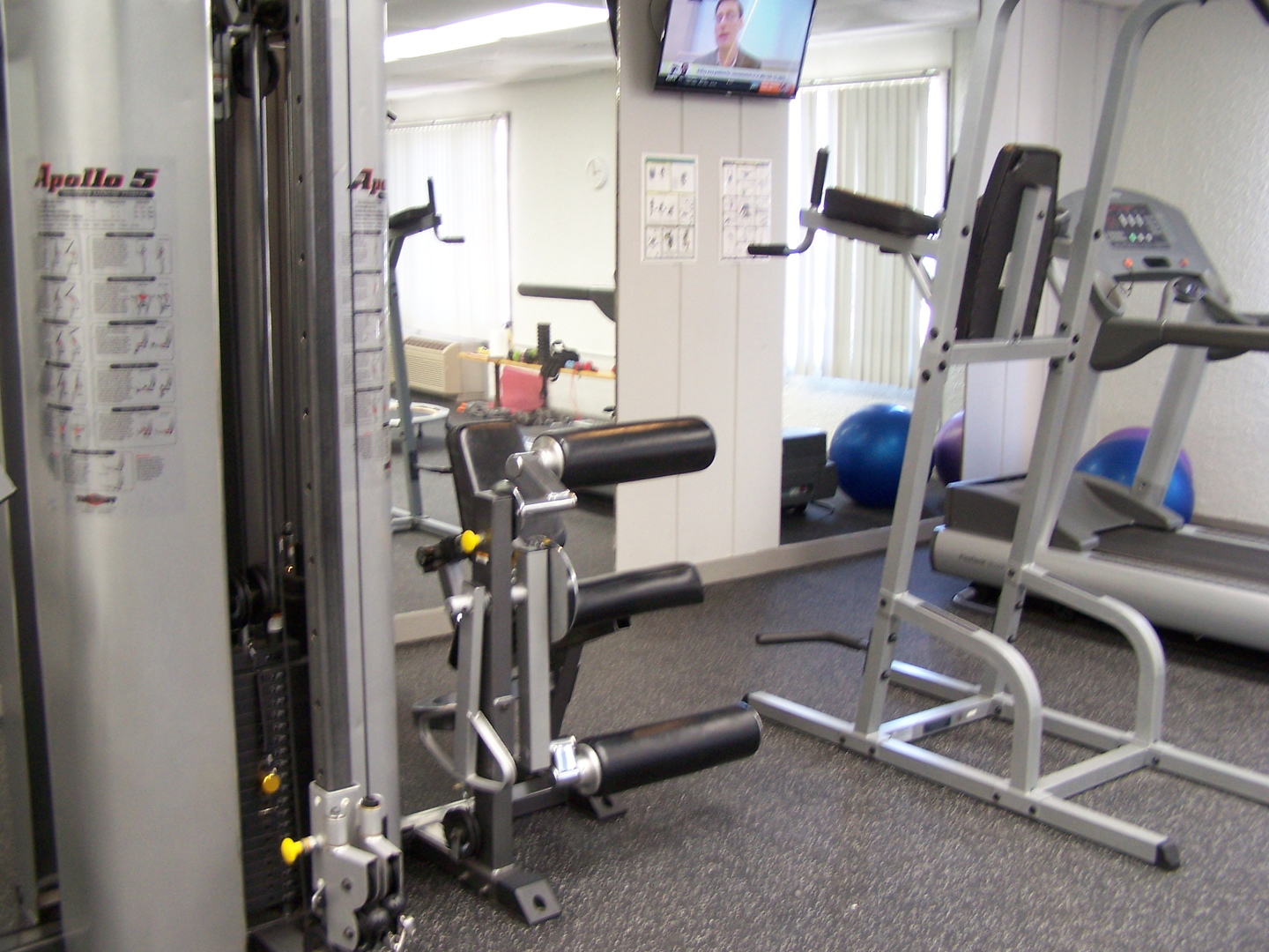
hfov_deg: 49.0
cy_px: 476
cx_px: 634
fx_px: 1393
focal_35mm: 38
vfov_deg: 37.7
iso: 140
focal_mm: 6.3
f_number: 2.8
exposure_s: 1/15
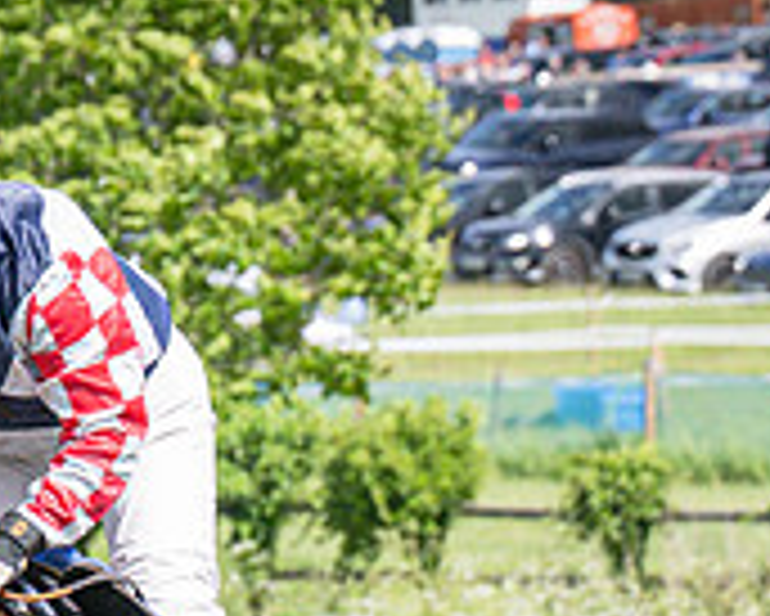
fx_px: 12564
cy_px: 820
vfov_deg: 2.8
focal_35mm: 551
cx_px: -347
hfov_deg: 3.5
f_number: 4
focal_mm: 80
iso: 400
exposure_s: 1/3200
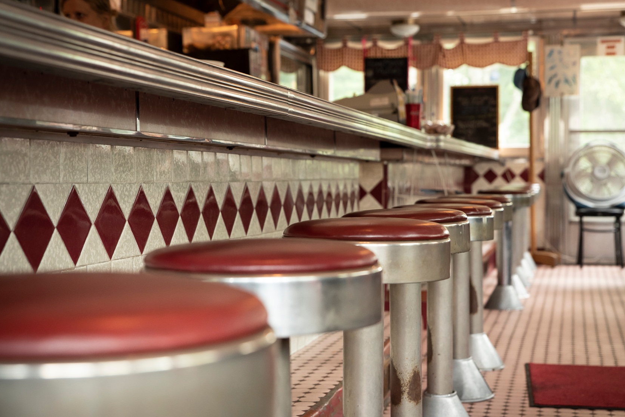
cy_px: 199
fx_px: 1163
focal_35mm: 67
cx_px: 344
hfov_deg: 30.1
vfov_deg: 20.3
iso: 500
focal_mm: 55
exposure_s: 1/160
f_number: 3.5
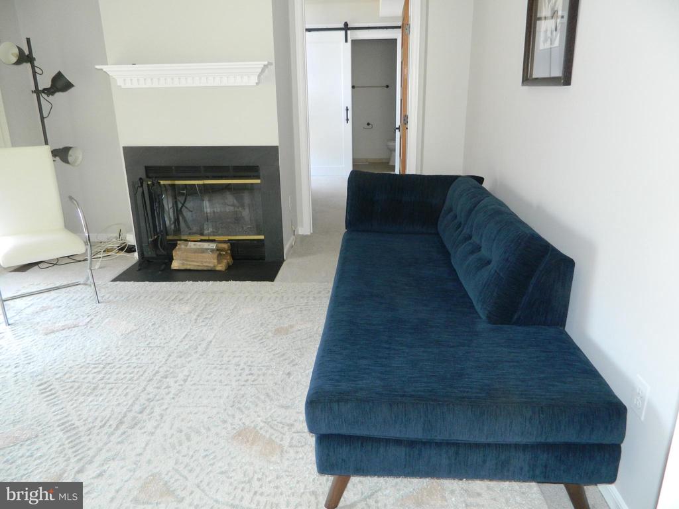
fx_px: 490
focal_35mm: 25
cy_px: 254
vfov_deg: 54.9
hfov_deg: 69.4
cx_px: 340
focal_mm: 4.5
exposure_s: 1/30
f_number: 3.1
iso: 200
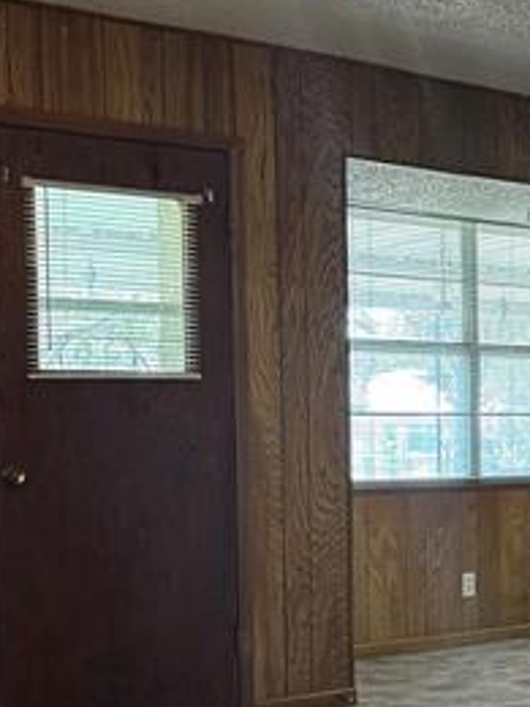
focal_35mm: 71
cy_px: 484
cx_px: 679
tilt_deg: -2.7
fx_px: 1449
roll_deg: +0.6
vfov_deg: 27.2
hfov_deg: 19.2
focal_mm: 6.76
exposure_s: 1/60
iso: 320
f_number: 1.78
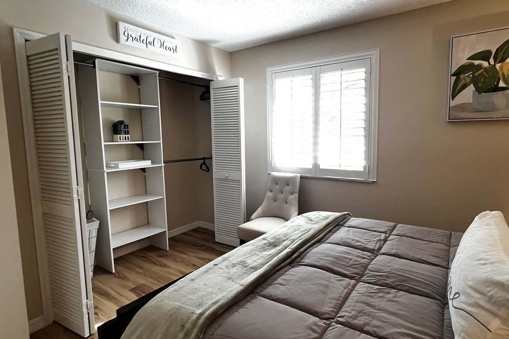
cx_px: 283
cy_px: 161
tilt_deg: -5.0
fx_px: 254
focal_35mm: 18
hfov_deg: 89.7
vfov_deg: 67.3
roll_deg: +0.7
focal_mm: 1.57
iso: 400
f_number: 1.8
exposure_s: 1/60
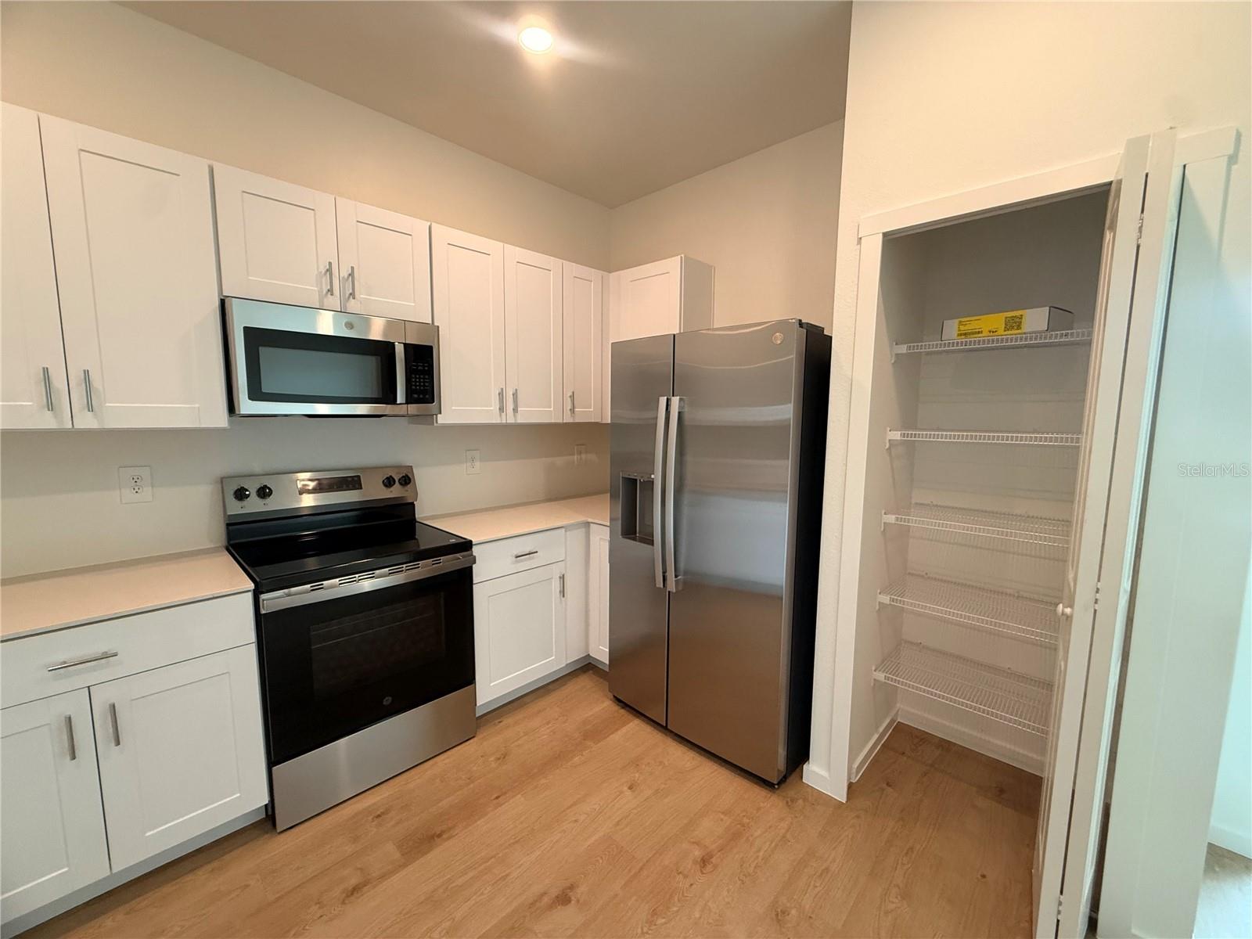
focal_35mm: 14
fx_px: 506
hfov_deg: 102.1
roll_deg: -0.7
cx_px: 626
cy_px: 470
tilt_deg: -5.4
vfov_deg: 85.7
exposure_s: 1/120
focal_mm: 2.22
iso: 320
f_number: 2.2
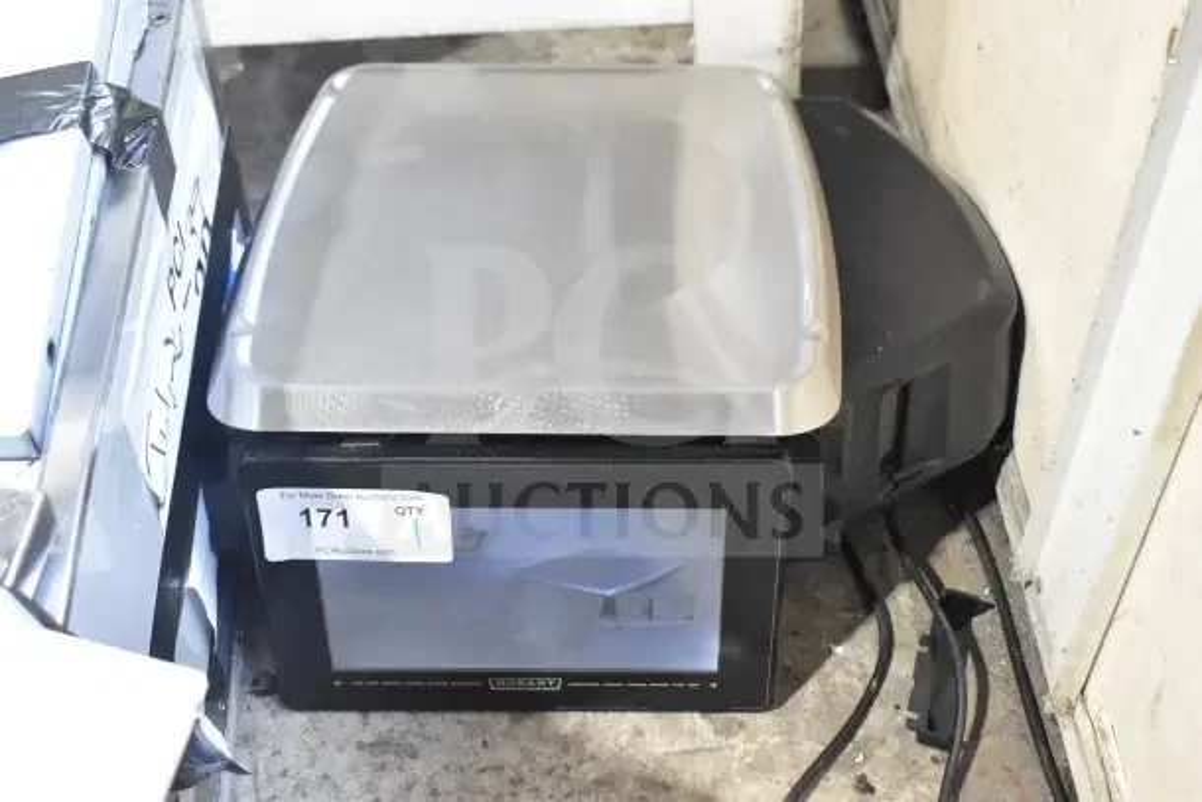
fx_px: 1603
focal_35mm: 48
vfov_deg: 28.1
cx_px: 601
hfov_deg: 41.1
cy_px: 401
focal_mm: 32
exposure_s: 1/160
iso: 6400
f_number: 6.3
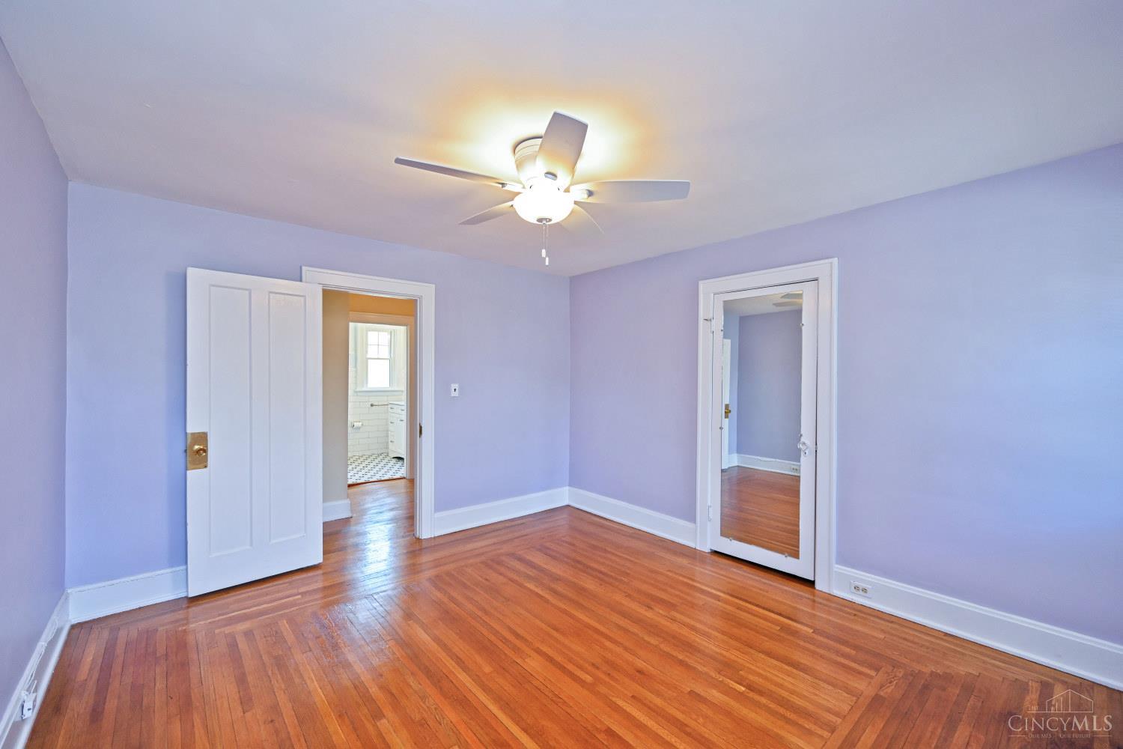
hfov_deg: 104.3
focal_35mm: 14
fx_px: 437
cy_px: 374
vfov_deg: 81.2
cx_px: 562
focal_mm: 14
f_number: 4
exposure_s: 1/60
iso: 280
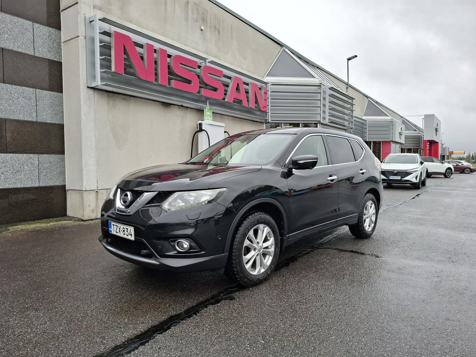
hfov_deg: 73.9
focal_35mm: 23
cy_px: 178
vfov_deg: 58.9
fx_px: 316
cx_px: 238
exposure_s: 1/552
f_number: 1.8
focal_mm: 5.54
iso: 50
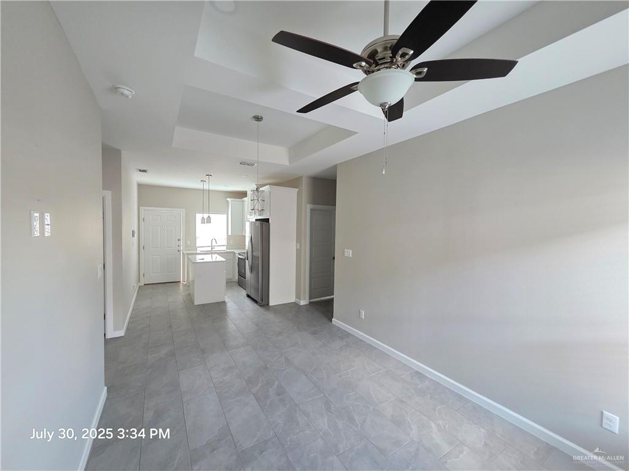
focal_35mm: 13
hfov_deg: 106.2
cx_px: 314
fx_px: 236
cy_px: 236
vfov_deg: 89.9
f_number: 1.9
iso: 640
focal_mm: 2.2
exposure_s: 1/60
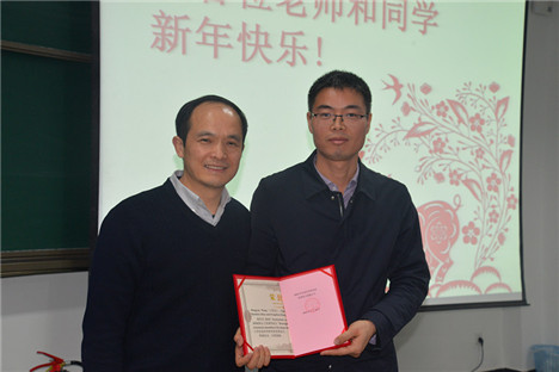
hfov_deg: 38.2
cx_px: 280
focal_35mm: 52
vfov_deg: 26.0
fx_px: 807
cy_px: 186
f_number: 5.6
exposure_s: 1/100
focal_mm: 52
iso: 1600
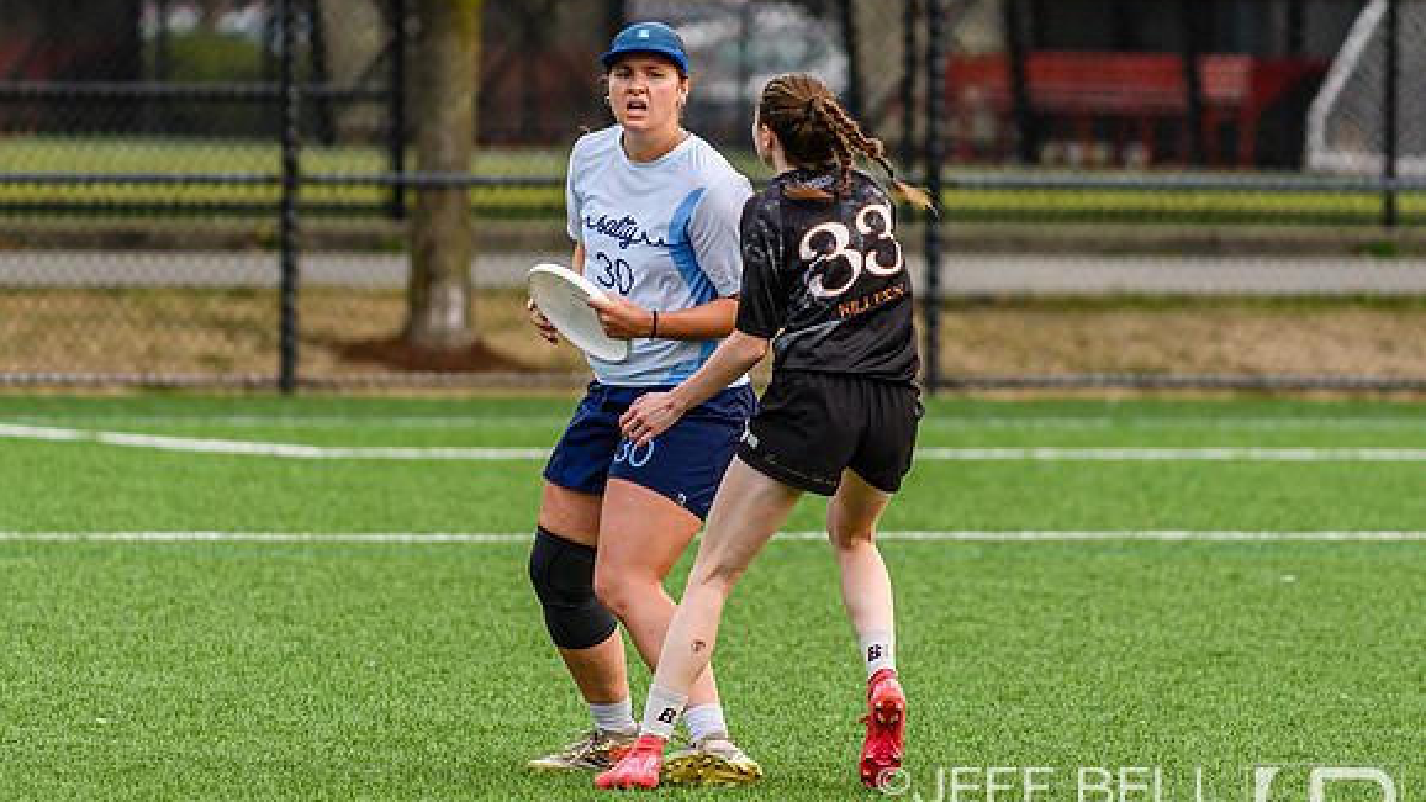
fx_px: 18942
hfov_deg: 4.3
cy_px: 260
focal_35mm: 501
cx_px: 759
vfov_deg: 2.4
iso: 250
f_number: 3.2
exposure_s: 1/1250
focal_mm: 200
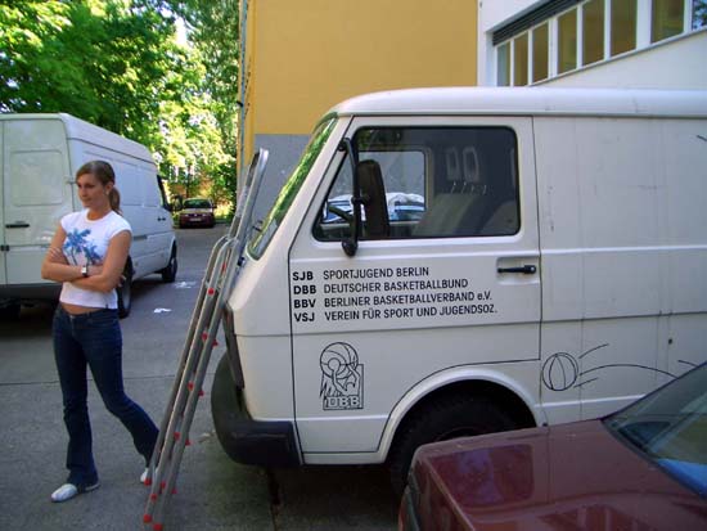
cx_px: 354
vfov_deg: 40.7
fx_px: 715
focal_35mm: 35
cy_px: 266
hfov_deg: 52.6
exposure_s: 1/160
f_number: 2.6
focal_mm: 5.8
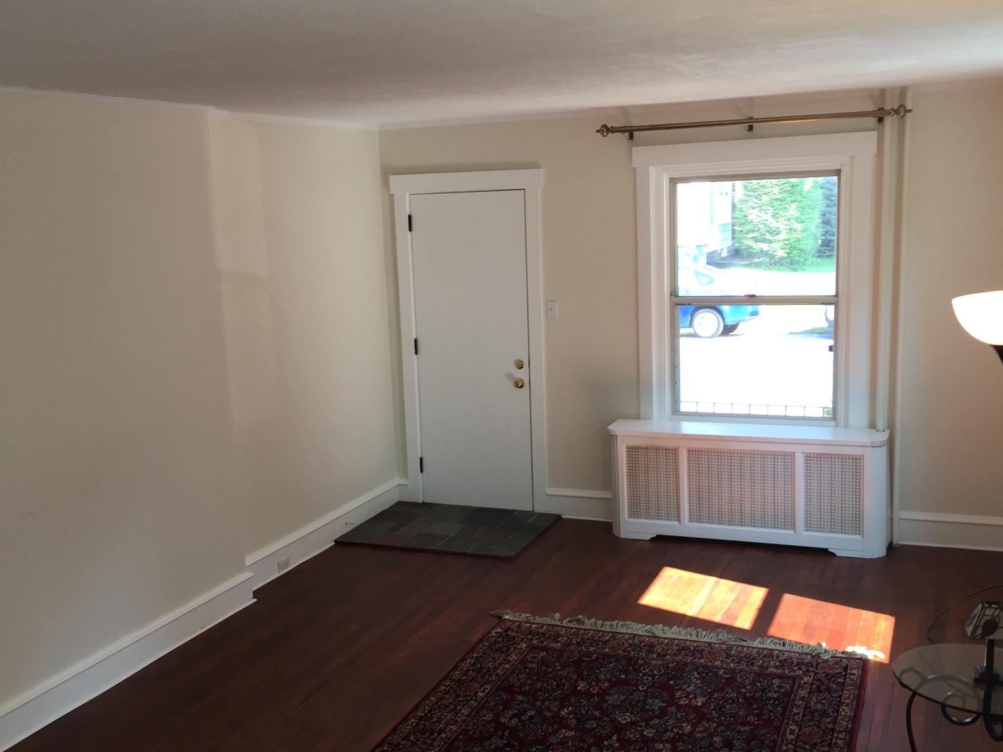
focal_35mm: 38
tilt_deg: -10.2
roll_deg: +1.2
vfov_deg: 37.7
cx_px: 484
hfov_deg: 49.0
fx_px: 1101
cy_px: 413
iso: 40
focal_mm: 4.15
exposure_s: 1/40
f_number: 2.2
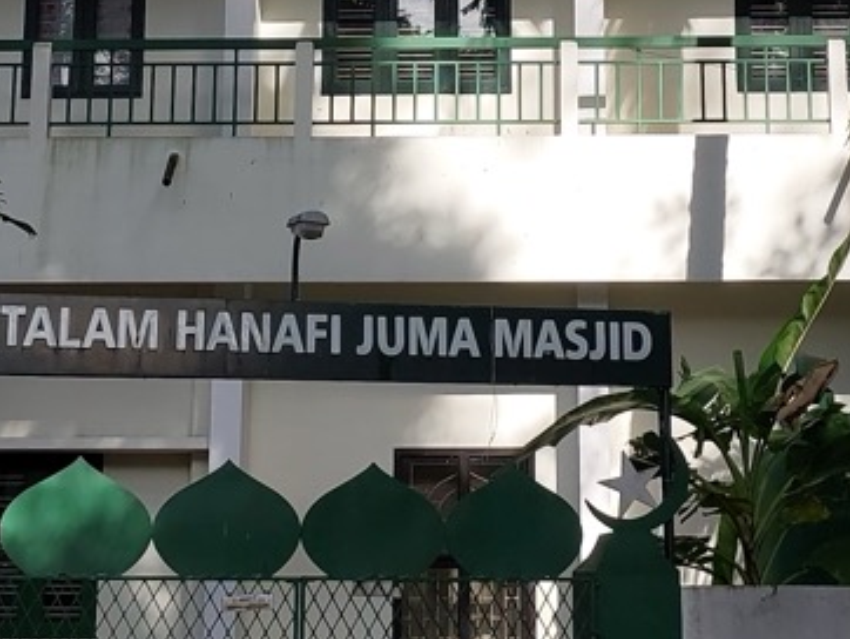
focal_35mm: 99
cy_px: 117
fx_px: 2433
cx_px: 460
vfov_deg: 14.9
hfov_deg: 19.8
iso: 20
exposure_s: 1/513
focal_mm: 5.32
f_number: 1.8
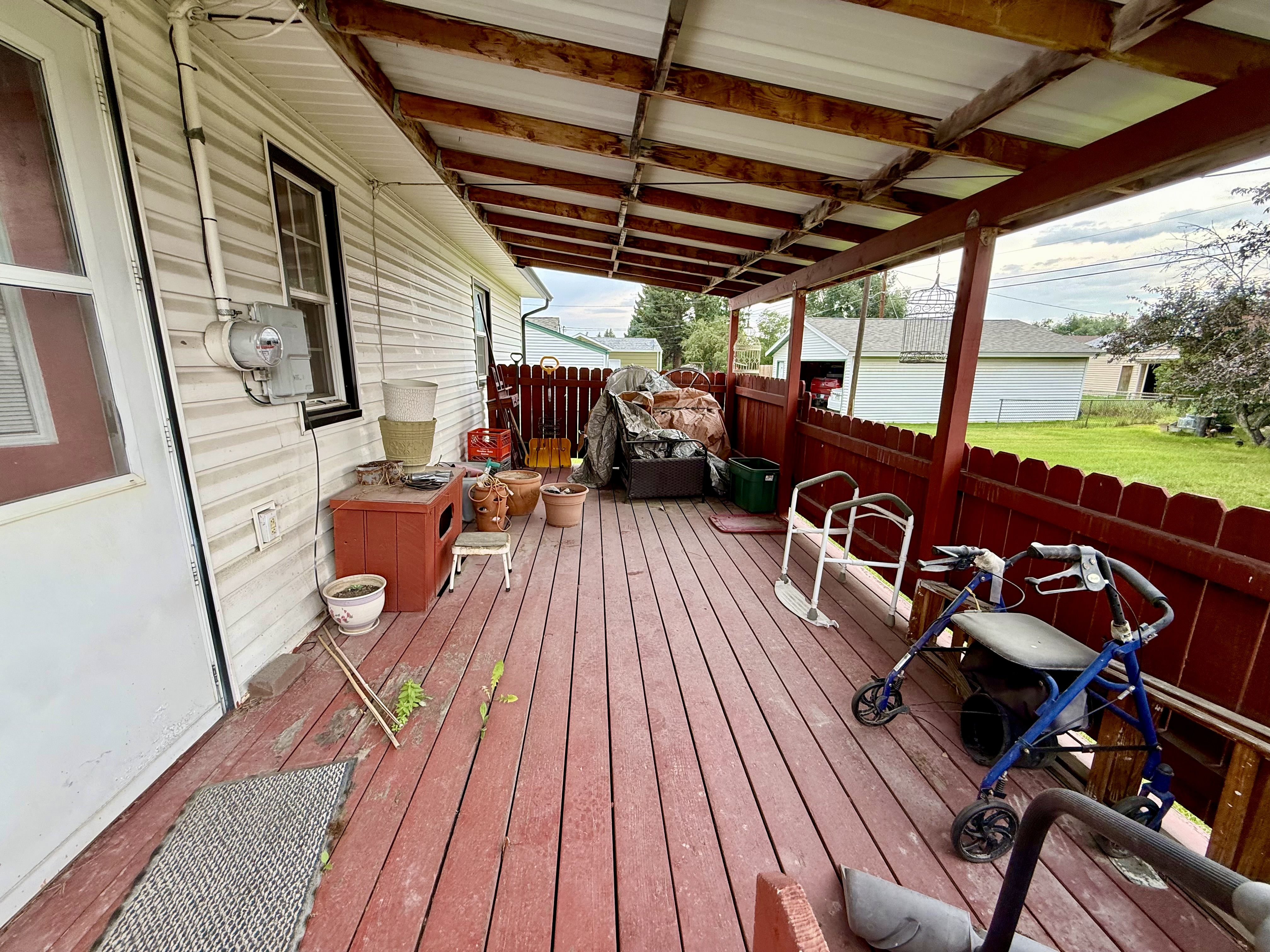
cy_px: 476
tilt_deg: -11.4
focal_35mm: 14
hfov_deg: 102.1
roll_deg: -0.9
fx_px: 514
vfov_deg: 85.7
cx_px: 635
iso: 80
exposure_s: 1/99
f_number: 2.2
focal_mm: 2.22
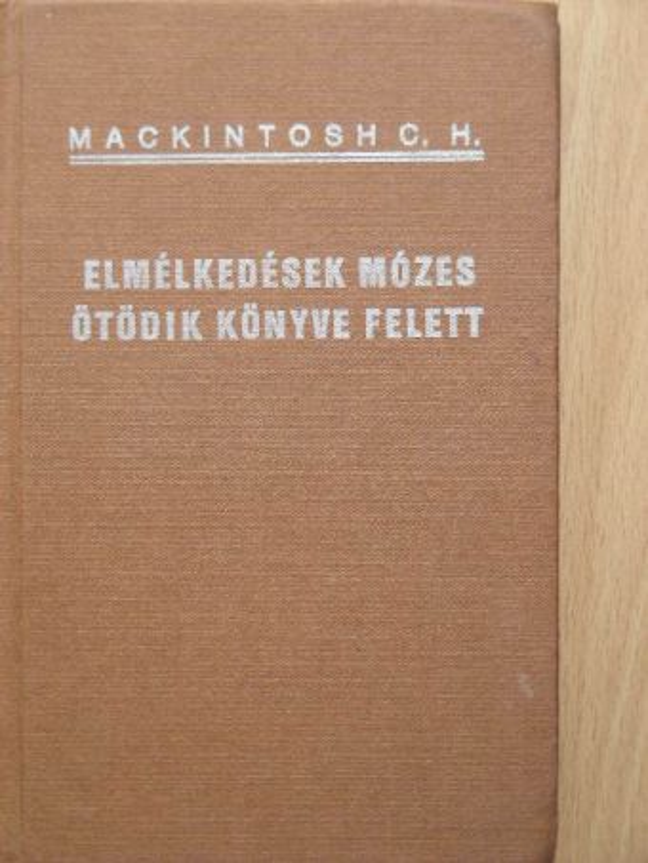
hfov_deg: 14.9
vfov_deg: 19.8
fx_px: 2470
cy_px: 432
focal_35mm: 99
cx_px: 324
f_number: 3.5
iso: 100
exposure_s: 1/33
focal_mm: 16.5
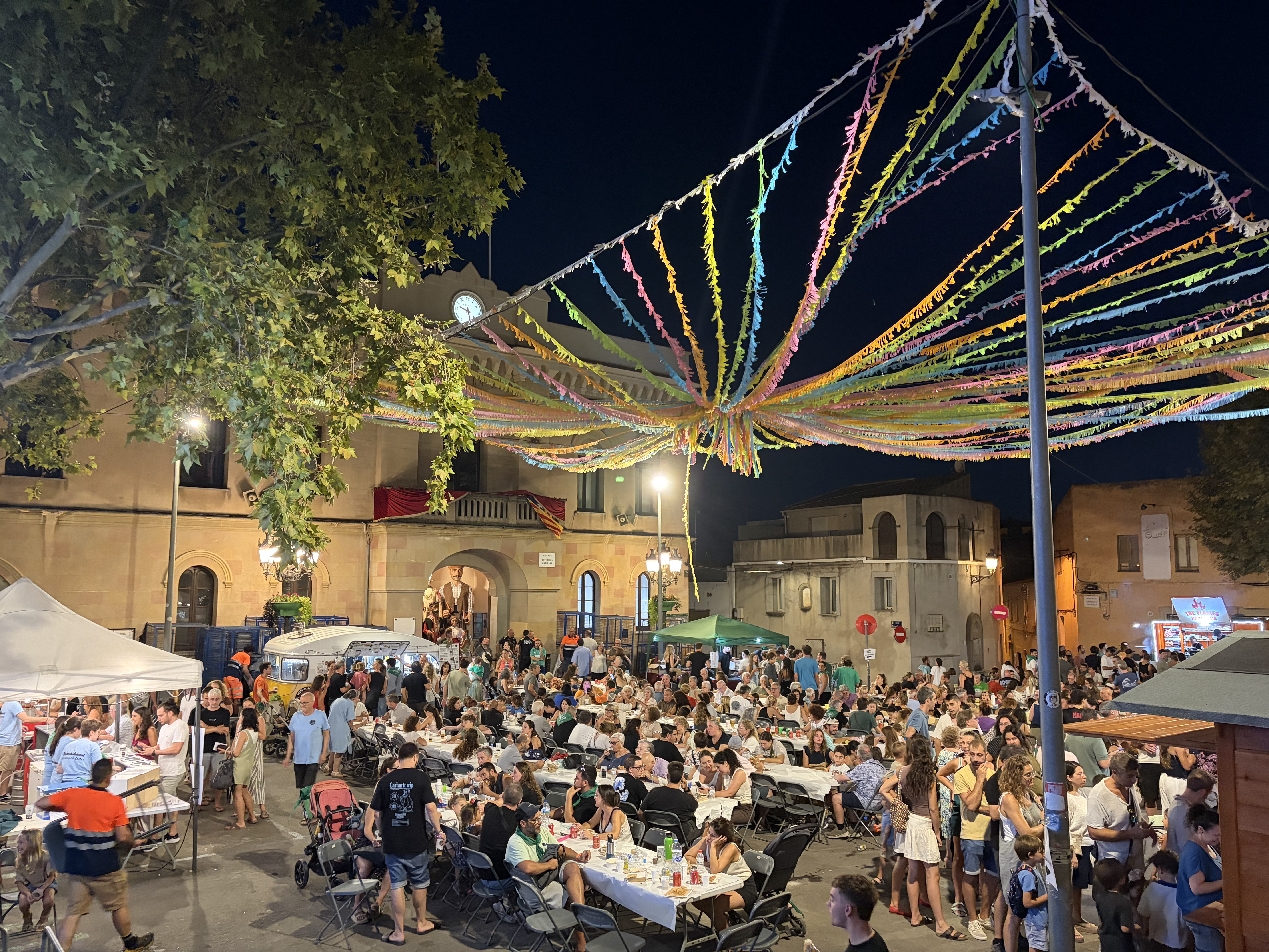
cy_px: 476
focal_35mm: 26
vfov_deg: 53.1
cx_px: 634
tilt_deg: +6.3
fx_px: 953
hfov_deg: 67.3
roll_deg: +0.1
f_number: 1.6
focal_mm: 5.96
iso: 400
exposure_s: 1/33
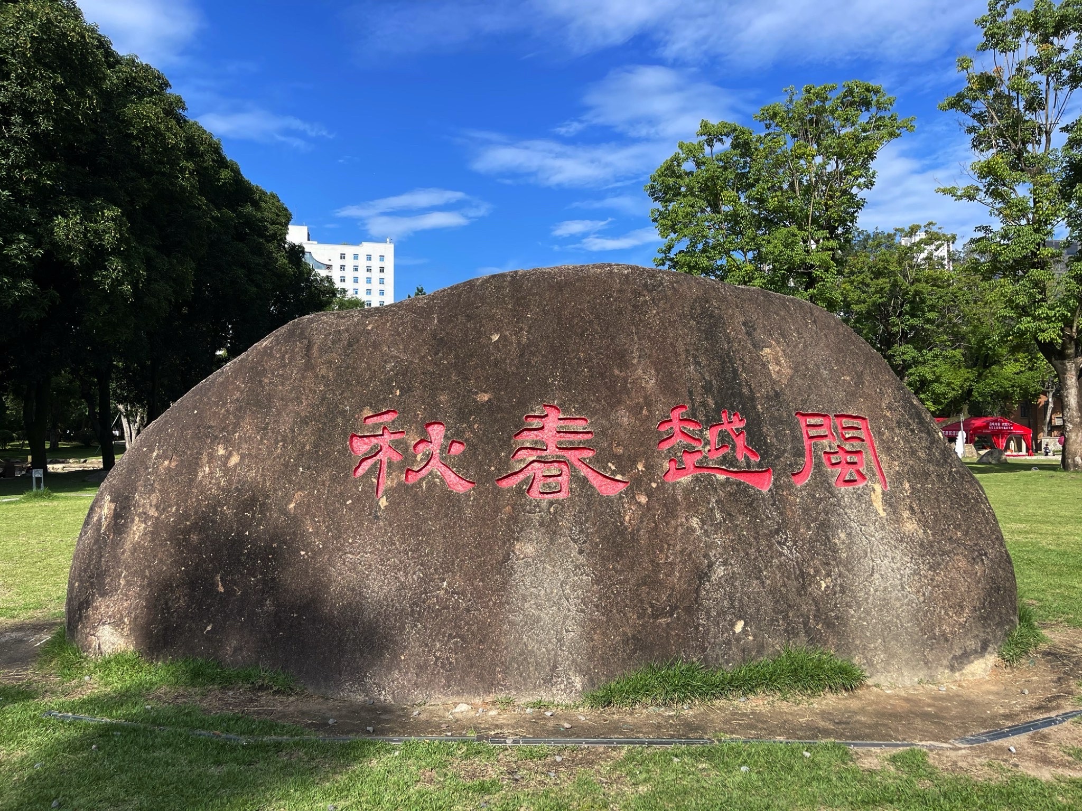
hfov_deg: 69.4
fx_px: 781
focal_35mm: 25
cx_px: 541
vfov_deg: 54.9
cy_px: 406
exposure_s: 1/2660
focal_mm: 5.1
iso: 32
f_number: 1.6
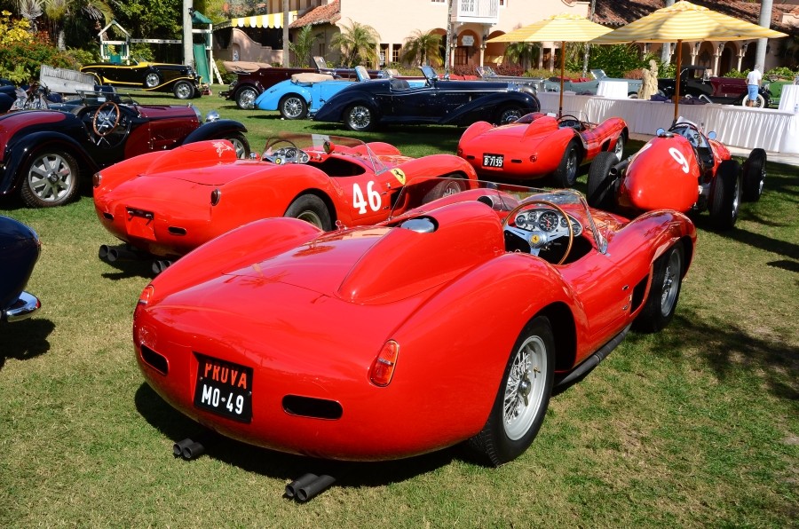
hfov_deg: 53.2
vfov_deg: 36.7
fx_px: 797
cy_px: 264
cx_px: 400
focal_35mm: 36
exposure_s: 1/400
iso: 250
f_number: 10
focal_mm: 24
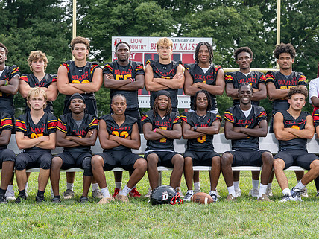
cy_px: 122
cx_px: 147
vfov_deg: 12.6
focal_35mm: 118
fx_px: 1087
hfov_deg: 16.7
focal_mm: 82
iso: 100
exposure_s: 1/125
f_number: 6.3
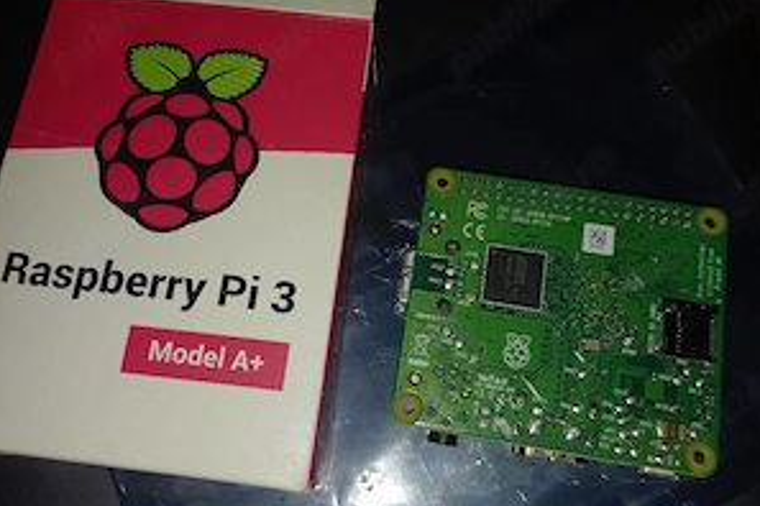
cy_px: 243
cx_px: 381
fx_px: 739
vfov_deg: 37.8
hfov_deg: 54.4
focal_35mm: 35
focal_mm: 4.65
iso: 50
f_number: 1.8
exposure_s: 1/143
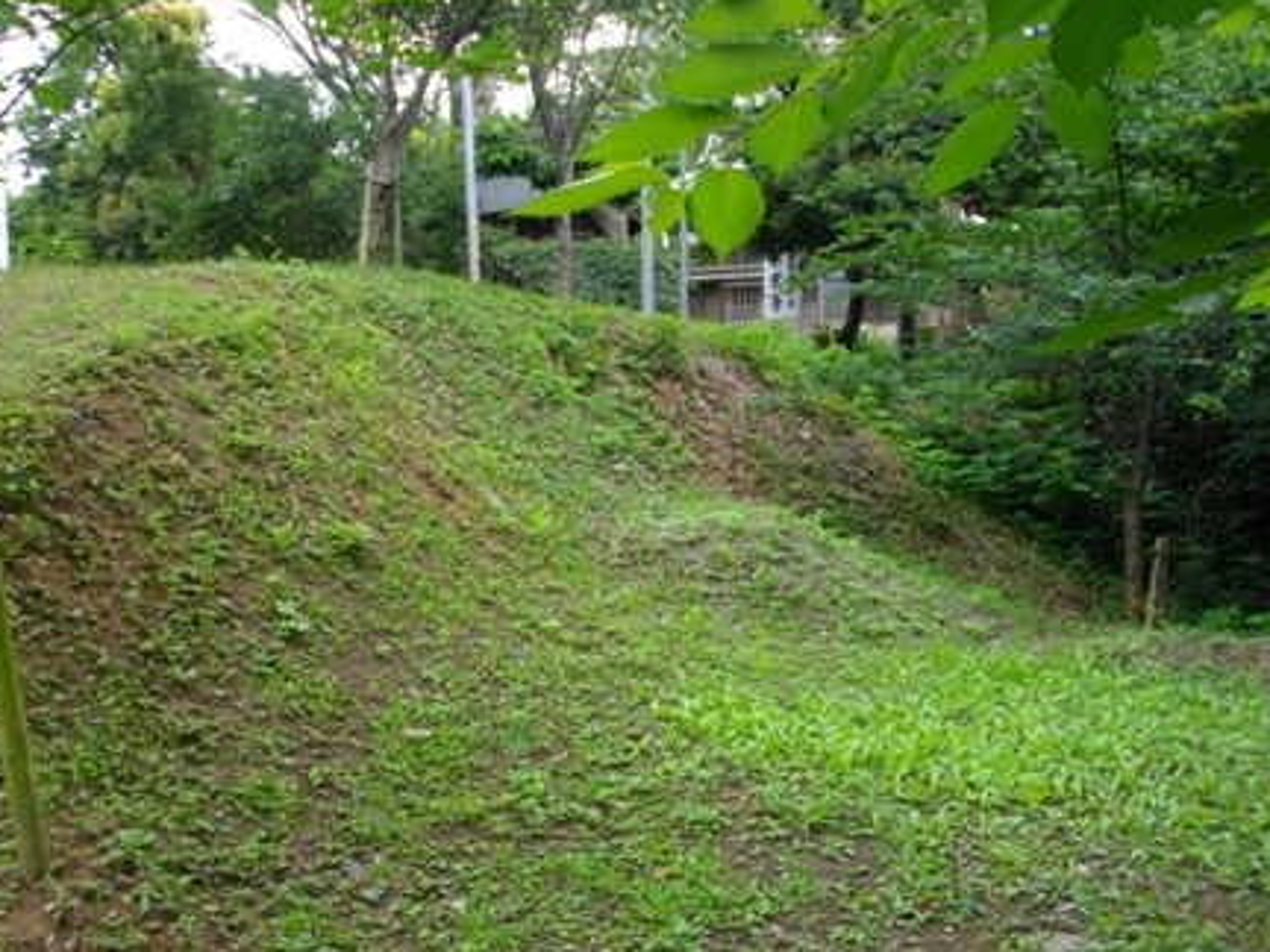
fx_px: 1357
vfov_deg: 38.7
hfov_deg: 50.1
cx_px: 573
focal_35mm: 37
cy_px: 477
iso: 134
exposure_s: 1/100
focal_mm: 5.7
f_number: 2.9
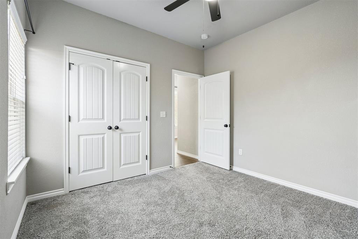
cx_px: 179
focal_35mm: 16
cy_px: 120
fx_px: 159
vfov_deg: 73.7
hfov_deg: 96.7
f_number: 8
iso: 200
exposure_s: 1/8
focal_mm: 16
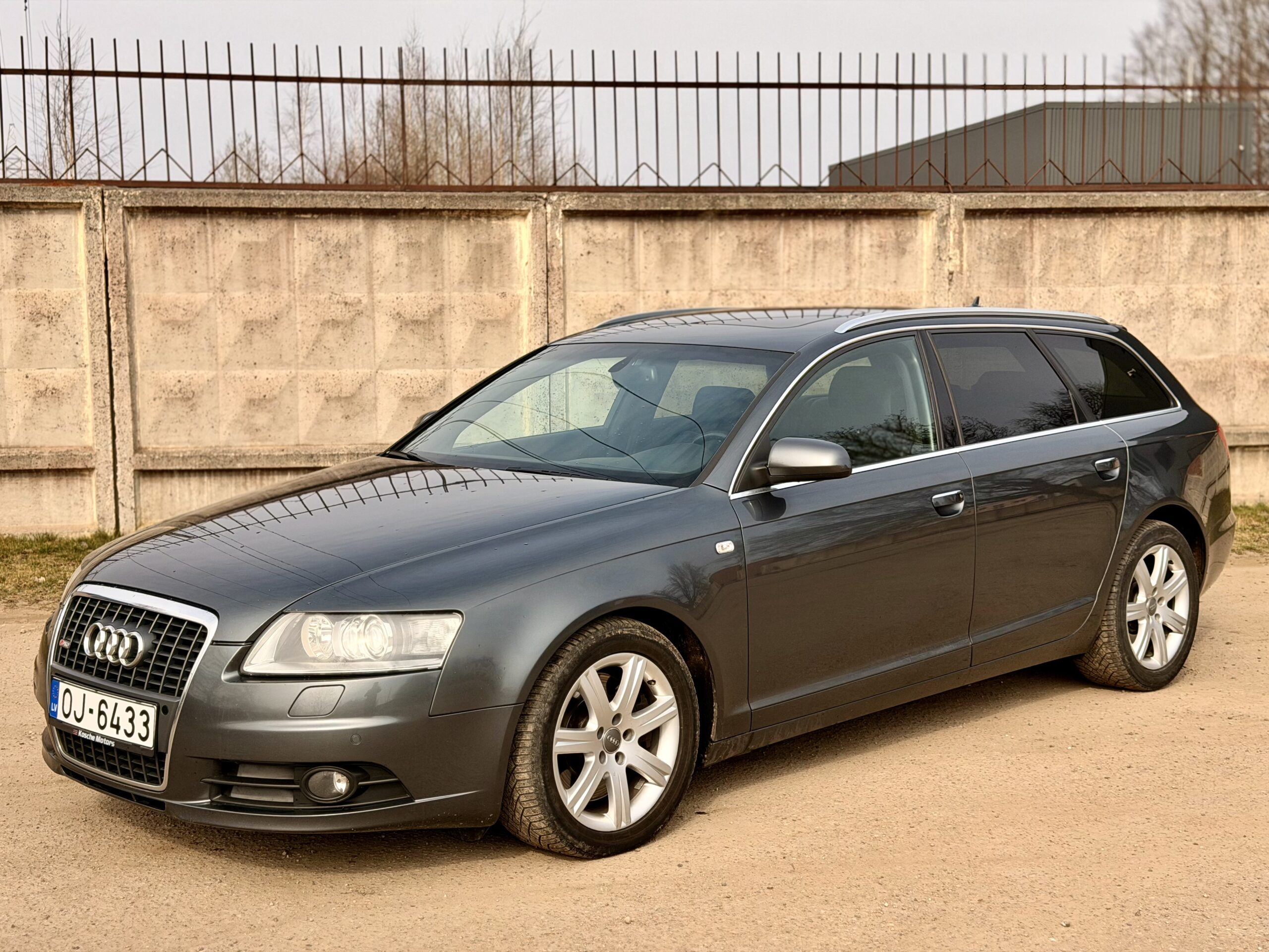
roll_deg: +0.4
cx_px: 634
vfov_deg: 30.3
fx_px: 1760
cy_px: 476
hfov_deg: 39.7
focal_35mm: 48
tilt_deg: -6.3
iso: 64
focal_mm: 6.76
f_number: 1.78
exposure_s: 1/3226
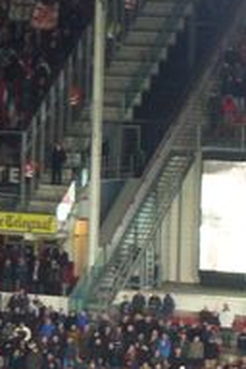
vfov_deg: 6.4
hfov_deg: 4.2
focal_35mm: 324
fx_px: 3321
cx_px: -281
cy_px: 89
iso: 200
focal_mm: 17.4
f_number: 4.9
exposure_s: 1/8
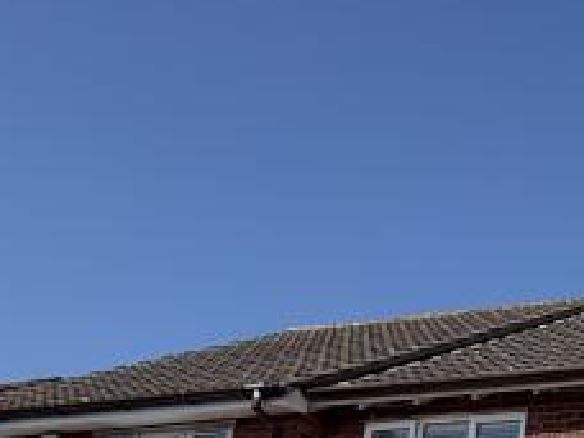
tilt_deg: +13.3
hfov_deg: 22.7
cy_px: 576
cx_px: 953
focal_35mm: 63
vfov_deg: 21.1
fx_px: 1063
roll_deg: -1.8
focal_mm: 2.22
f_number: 2.2
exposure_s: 1/970
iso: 20
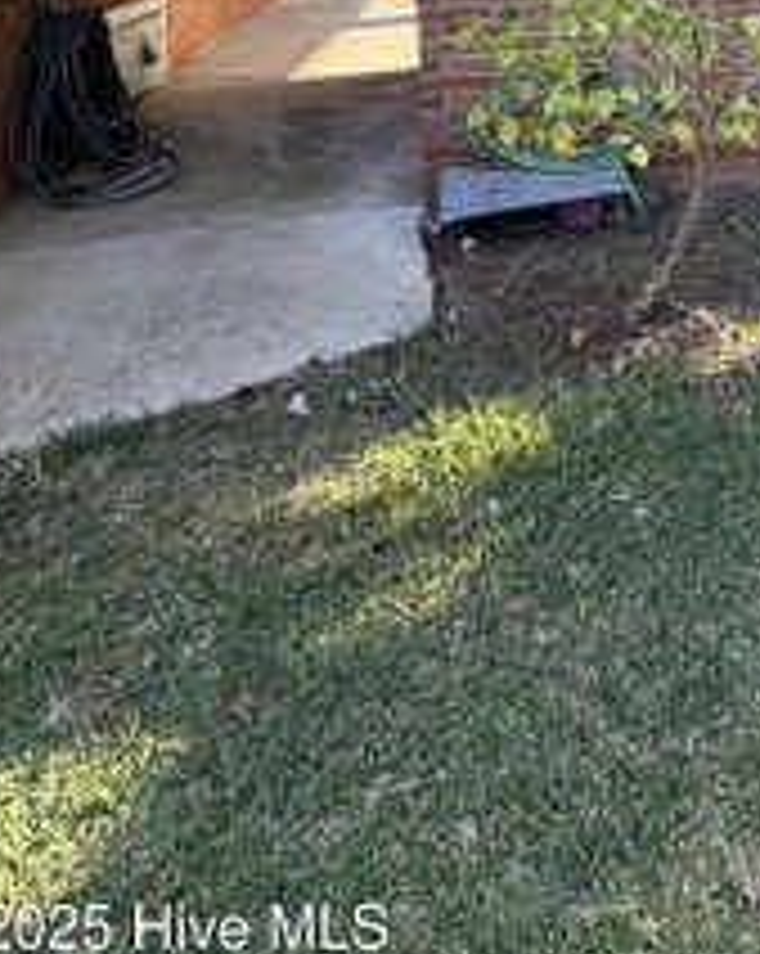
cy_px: -54
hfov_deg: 41.6
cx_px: 738
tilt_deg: -2.1
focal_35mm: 31
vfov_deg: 45.5
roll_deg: +1.0
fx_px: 873
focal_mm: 2.22
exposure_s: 1/135
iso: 64
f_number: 2.2
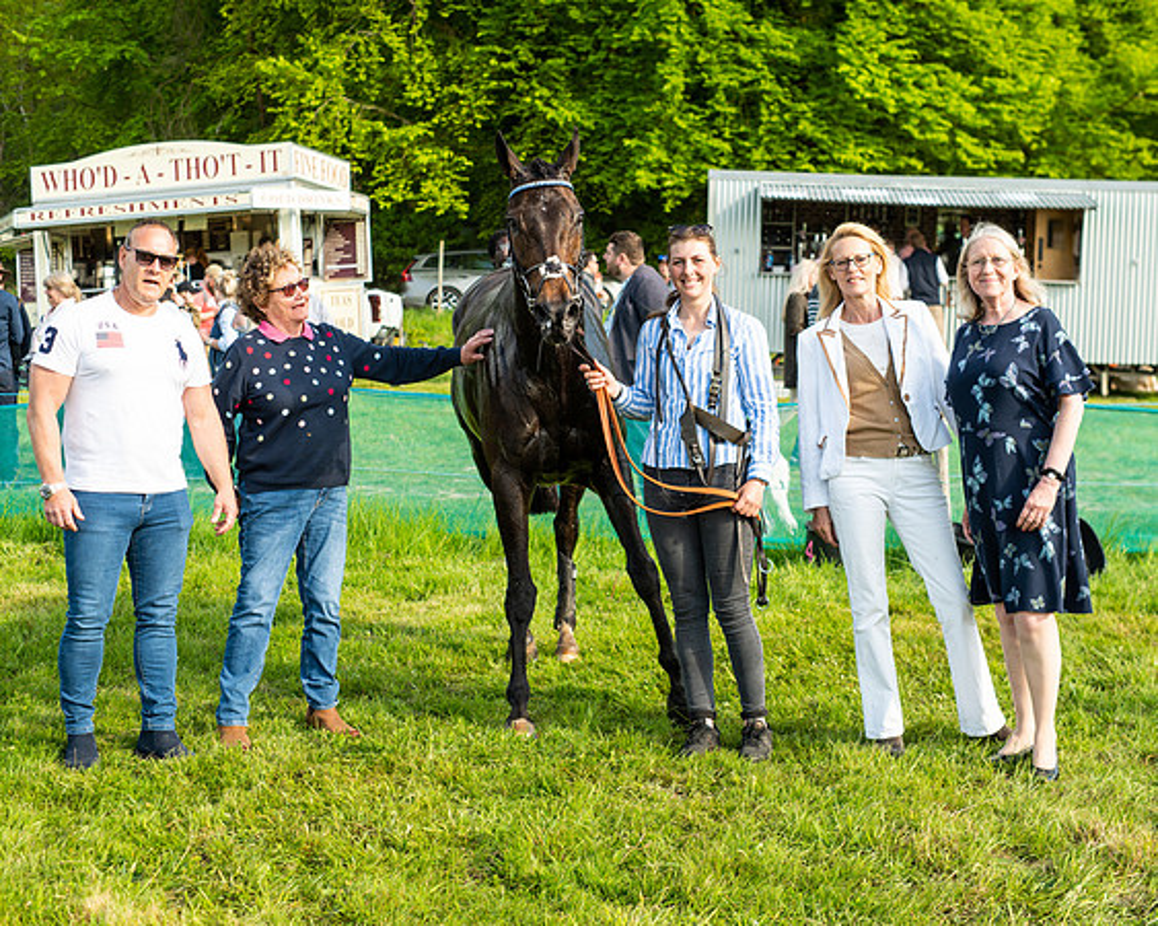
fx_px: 1932
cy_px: 463
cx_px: 579
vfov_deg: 26.9
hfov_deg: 33.4
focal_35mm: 56
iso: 200
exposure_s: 1/500
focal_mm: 50
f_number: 5
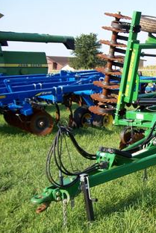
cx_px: 201
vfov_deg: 30.9
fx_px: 422
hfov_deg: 19.4
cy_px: 112
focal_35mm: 65
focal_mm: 6
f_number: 2.7
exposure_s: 1/534
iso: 80
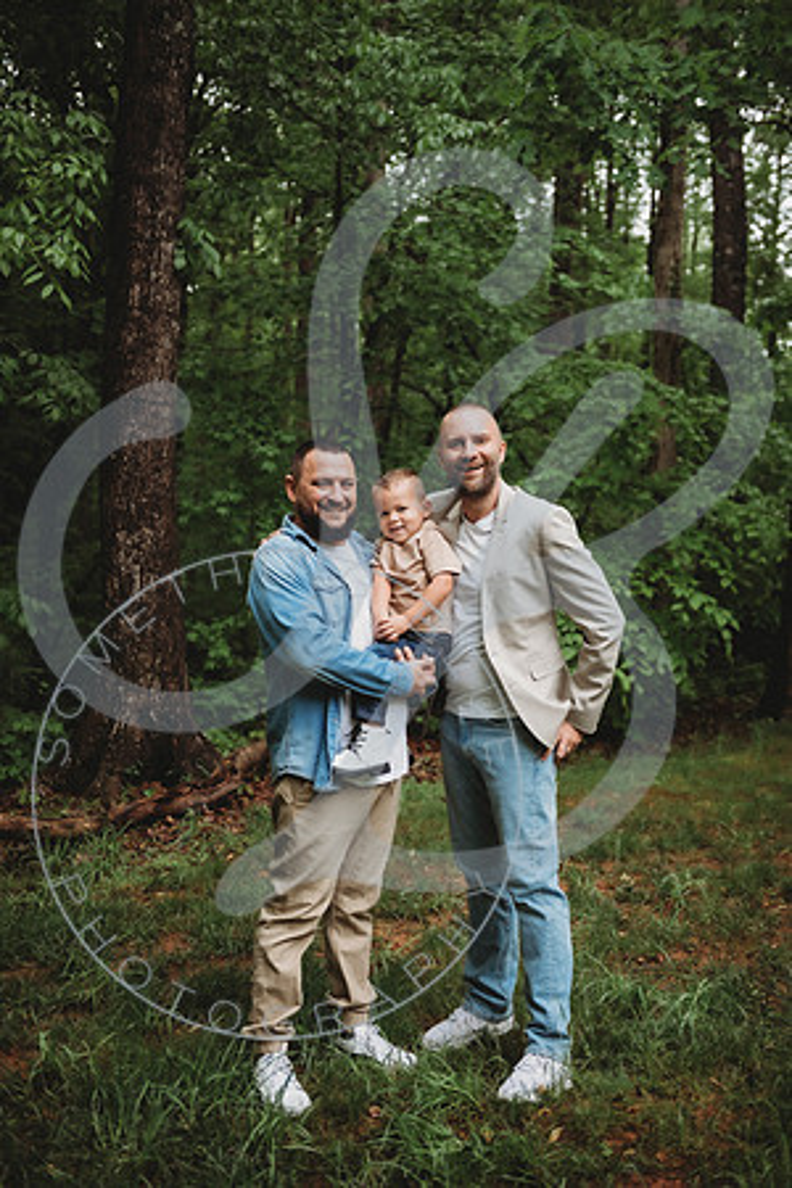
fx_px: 1452
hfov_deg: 30.5
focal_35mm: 44
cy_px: 594
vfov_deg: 44.5
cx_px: 396
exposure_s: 1/250
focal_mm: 44
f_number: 2.8
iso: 100
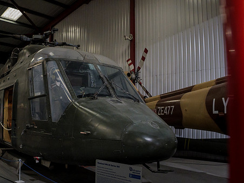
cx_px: 97
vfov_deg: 39.6
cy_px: 102
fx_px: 254
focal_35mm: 36
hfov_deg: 51.0
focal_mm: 12
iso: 1250
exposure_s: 1/100
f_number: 2.8
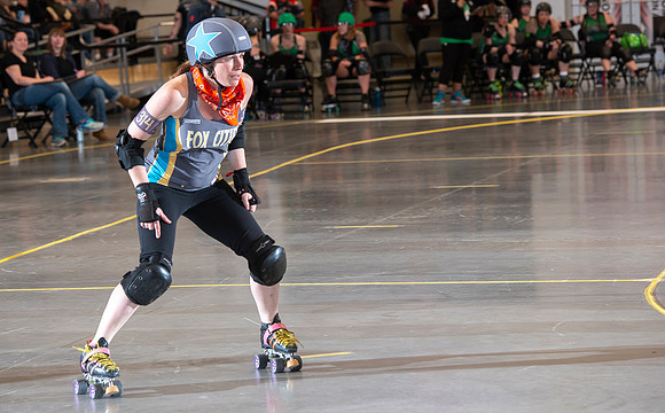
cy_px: 179
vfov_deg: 8.6
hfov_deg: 13.8
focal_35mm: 152
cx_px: 299
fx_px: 2744
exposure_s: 1/160
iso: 640
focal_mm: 130
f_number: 5.6
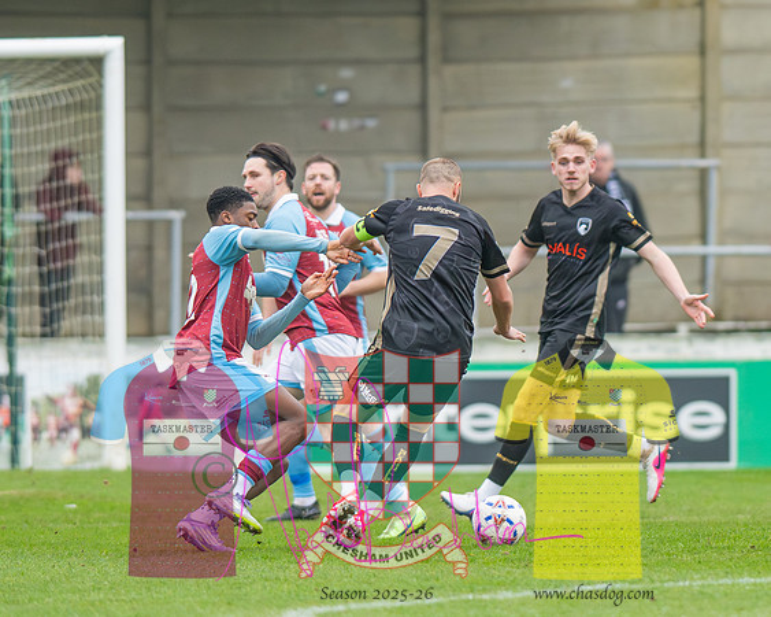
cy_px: 317
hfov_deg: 2.4
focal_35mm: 821
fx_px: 18727
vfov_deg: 1.9
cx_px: 438
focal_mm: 300
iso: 1250
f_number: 2.8
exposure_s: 1/1250
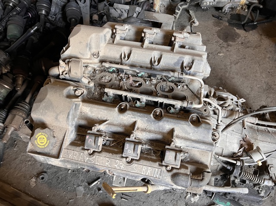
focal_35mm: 26
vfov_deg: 53.0
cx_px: 138
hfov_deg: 67.3
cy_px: 103
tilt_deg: -55.1
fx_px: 207
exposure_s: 1/50
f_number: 1.5
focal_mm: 5.7
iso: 320
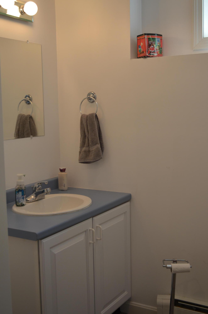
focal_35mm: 48
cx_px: 104
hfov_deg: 27.9
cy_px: 157
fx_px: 418
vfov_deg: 41.2
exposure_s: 1/60
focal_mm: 32
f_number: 4.8
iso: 400
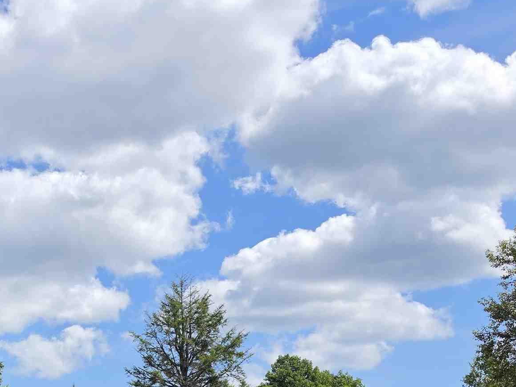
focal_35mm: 61
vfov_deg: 22.6
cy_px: 430
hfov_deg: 29.8
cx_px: 14
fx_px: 909
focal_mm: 6.5
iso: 50
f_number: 1.4
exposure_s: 1/7939
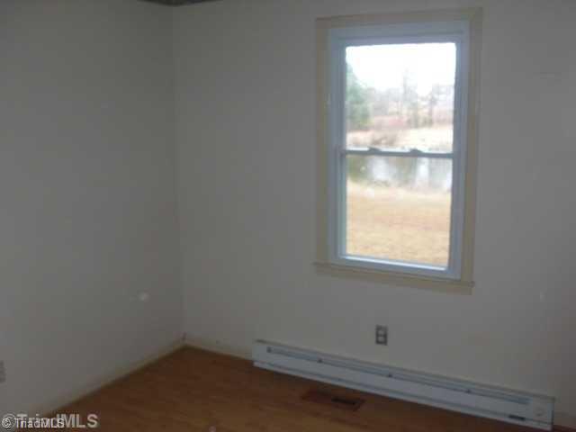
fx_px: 599
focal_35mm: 36
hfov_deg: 51.4
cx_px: 288
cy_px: 216
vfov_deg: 39.7
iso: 200
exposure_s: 1/60
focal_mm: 6.3
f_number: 2.8
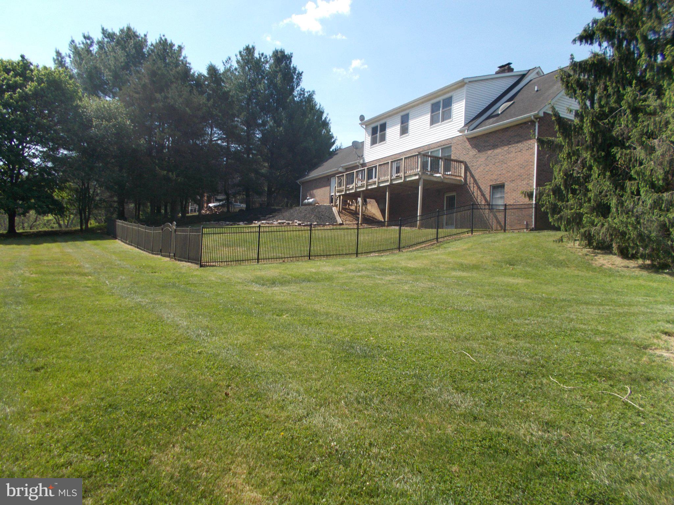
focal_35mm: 26
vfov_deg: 53.1
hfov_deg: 67.3
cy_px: 252
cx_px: 337
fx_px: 506
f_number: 8
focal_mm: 4.6
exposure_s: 1/100
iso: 80
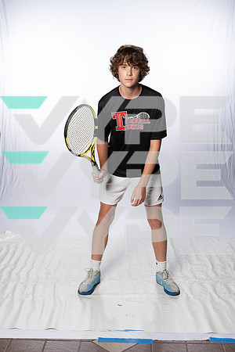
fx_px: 460
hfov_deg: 28.6
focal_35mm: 47
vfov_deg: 41.9
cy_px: 176
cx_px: 118
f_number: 8
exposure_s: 1/250
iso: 640
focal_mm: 47
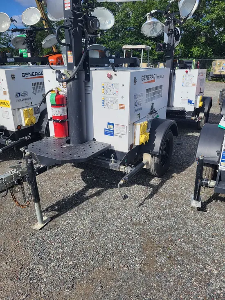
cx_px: 112
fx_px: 225
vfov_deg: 67.3
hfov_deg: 53.1
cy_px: 150
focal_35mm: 26
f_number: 1.8
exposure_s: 1/3647
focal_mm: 5.4
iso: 40
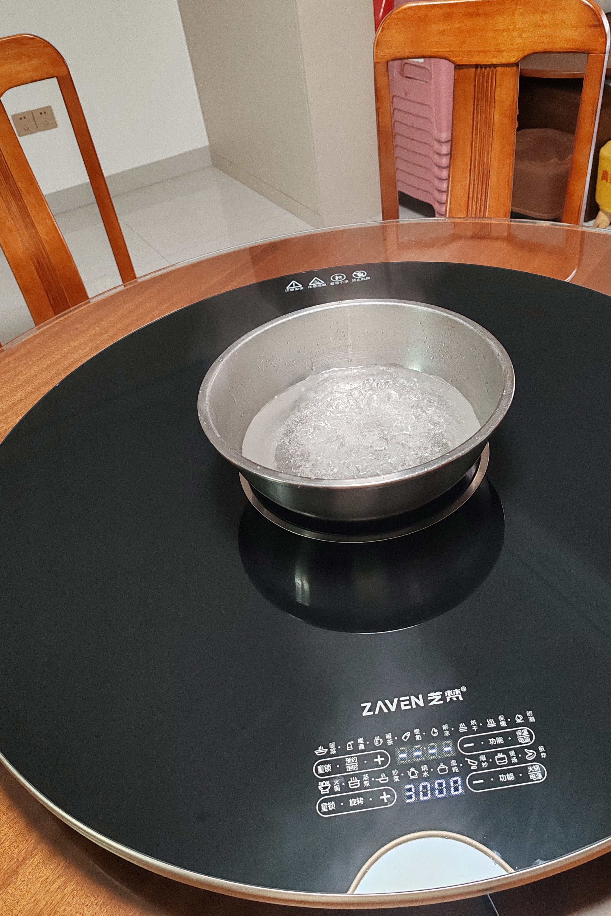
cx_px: 344
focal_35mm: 29
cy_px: 462
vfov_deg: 63.7
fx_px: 738
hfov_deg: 44.9
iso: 1000
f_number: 1.9
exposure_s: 1/100
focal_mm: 6.12
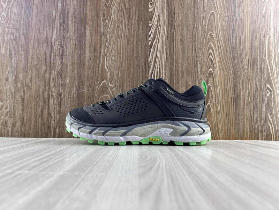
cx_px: 140
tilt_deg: +3.0
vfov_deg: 53.1
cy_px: 105
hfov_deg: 67.3
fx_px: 210
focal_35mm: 26
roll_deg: -0.4
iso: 32
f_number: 1.5
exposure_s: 1/113
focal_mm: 5.7
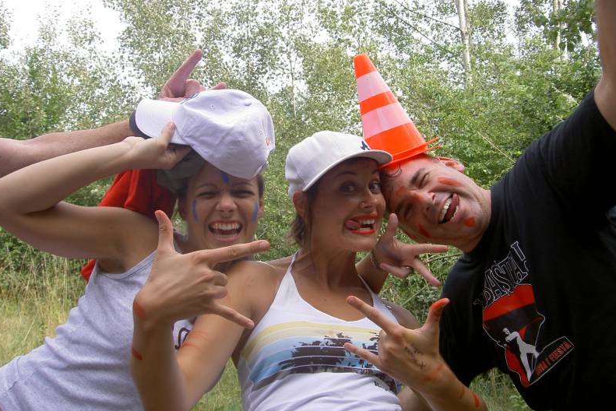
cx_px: 308
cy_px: 183
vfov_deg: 32.6
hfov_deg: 47.4
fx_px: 702
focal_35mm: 41
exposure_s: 1/125
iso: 100
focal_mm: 8
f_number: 4.7
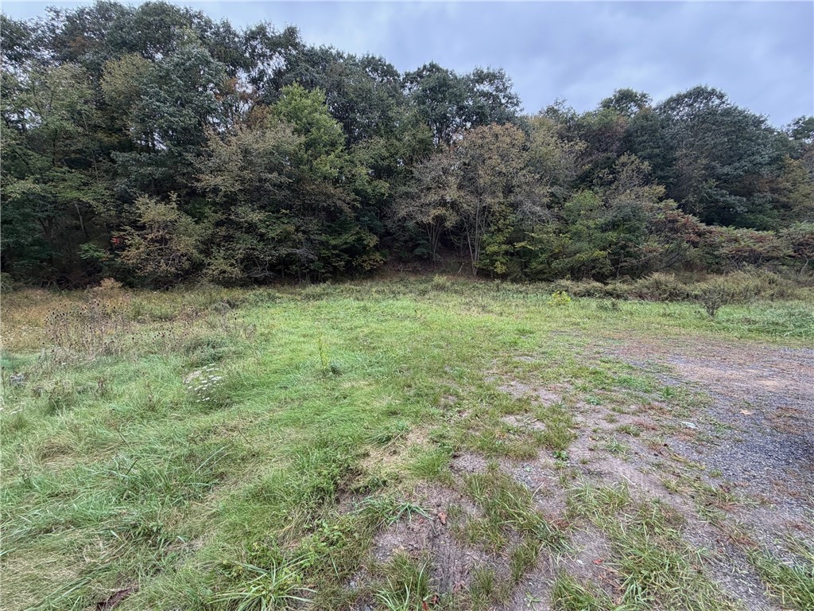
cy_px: 306
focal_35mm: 14
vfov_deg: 85.7
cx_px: 407
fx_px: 329
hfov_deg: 102.1
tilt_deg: -2.3
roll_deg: +0.5
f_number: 2.2
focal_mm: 2.22
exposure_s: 1/121
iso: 125
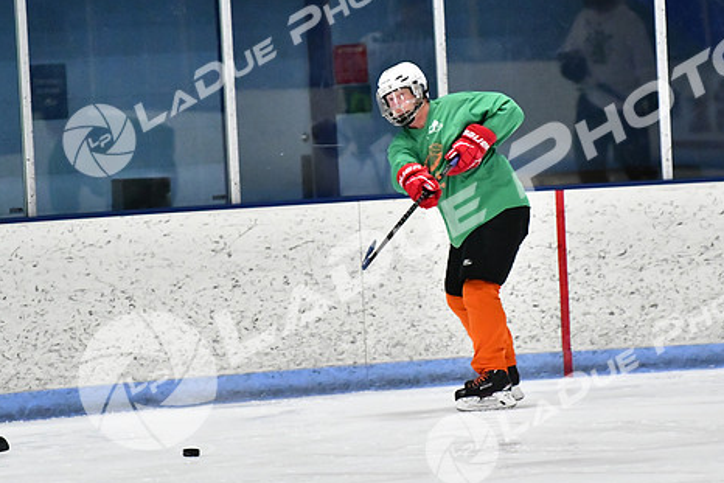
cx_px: 423
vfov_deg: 3.9
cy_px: 221
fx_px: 7141
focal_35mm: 355
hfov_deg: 5.8
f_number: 2.8
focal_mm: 190
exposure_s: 1/1600
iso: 6400
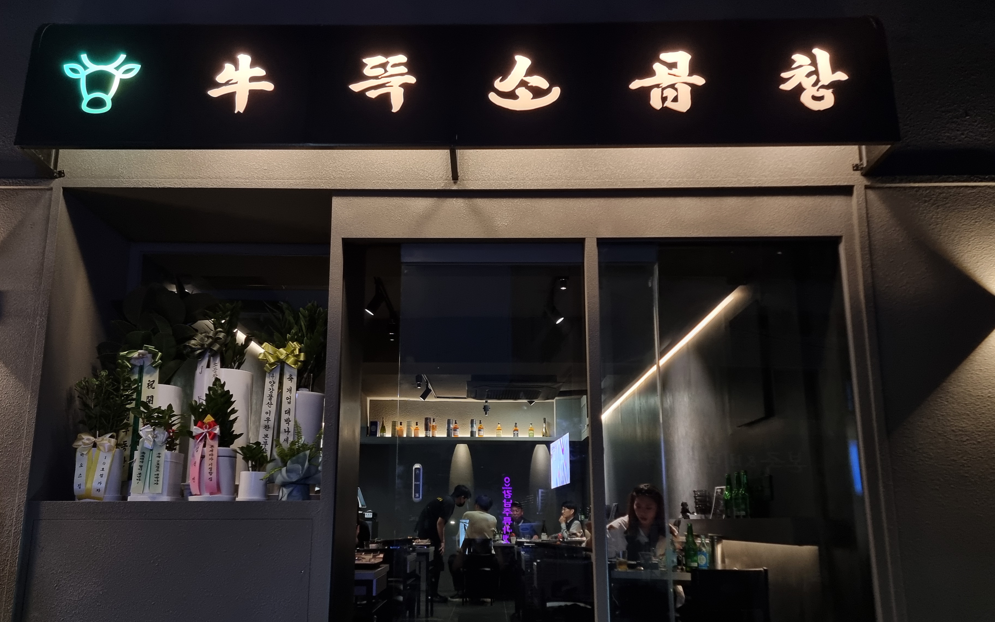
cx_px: 463
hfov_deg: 66.4
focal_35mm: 28
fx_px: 759
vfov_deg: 44.2
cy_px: 385
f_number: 1.8
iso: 200
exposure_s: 1/60
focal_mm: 6.7
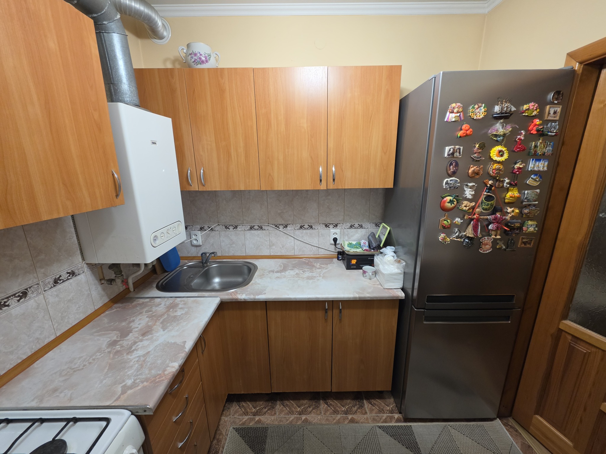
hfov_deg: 106.2
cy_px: 227
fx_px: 228
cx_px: 303
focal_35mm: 13
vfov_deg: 89.9
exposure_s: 1/50
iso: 250
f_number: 1.9
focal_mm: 2.2
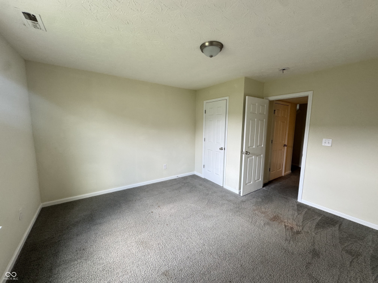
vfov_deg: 85.7
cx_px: 189
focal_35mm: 14
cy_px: 142
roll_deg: -0.8
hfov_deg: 102.1
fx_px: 153
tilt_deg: -6.9
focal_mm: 2.22
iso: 160
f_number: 2.2
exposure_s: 1/99
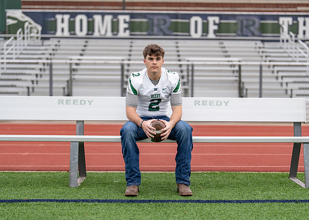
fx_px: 543
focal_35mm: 62
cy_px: 116
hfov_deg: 31.8
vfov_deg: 23.0
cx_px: 158
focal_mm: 50
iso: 100
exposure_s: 1/400
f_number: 1.2
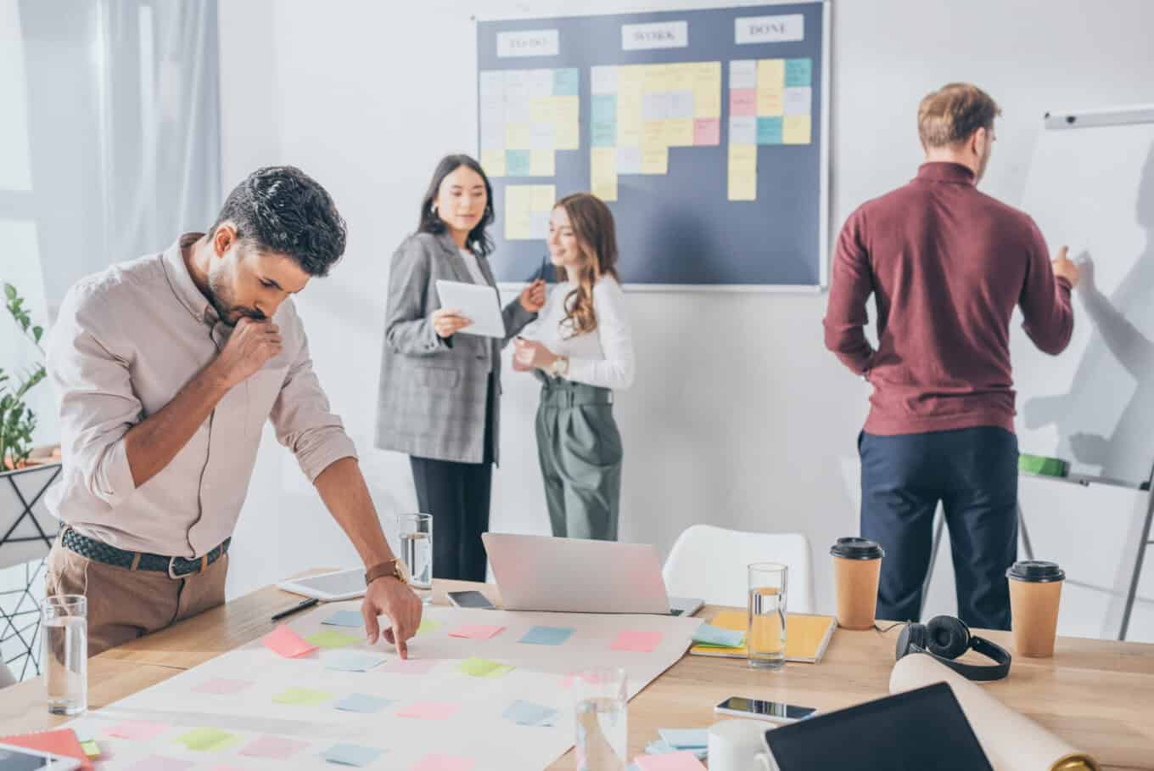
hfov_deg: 39.6
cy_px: 386
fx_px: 1603
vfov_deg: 27.0
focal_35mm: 50
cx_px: 577
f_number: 4
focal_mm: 50
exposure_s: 1/200
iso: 100
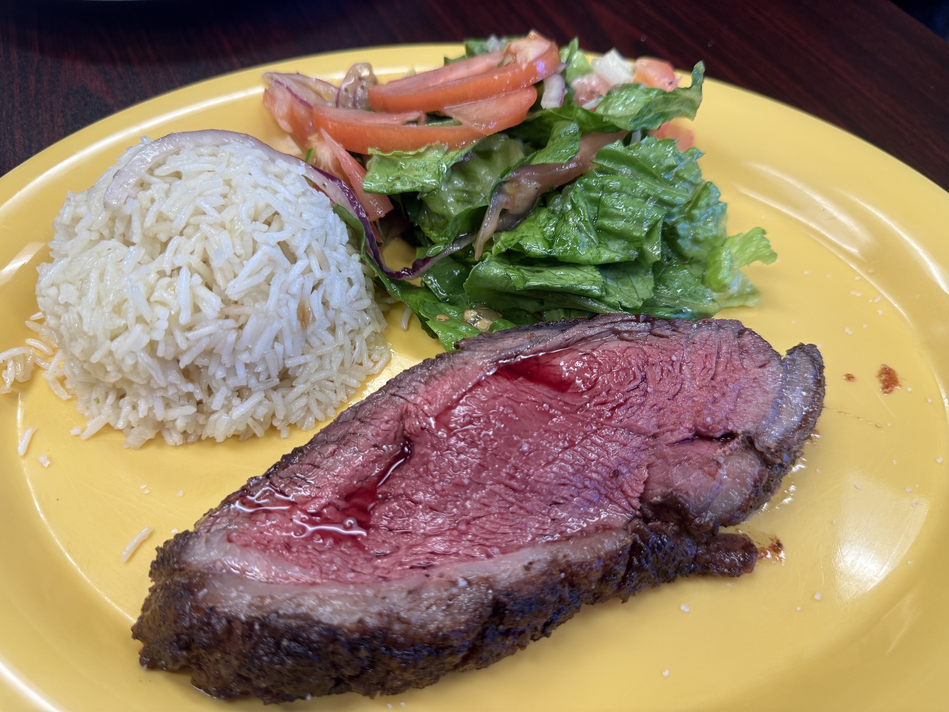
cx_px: 474
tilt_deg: -54.7
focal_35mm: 24
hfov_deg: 71.6
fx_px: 658
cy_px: 356
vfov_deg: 56.8
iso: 160
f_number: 1.78
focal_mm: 6.76
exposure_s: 1/120
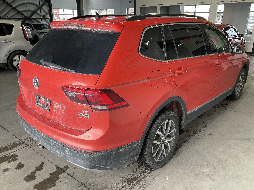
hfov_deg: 61.7
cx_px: 127
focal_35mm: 29
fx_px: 213
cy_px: 95
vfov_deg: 48.2
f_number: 1.8
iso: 32
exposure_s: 1/122
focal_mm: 3
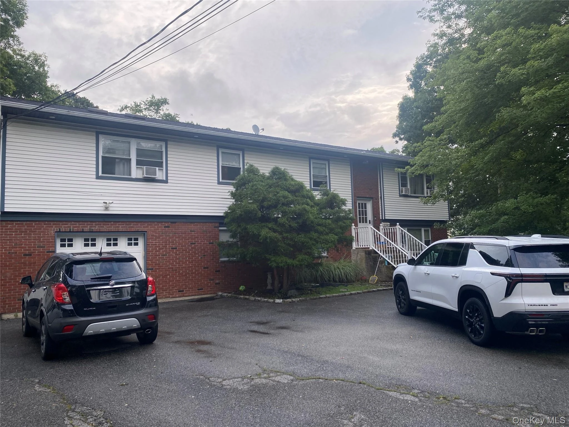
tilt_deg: +5.8
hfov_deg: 67.3
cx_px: 284
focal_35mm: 26
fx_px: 427
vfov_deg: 53.1
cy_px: 214
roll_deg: +1.4
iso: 32
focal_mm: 4.25
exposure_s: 1/173
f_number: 1.8
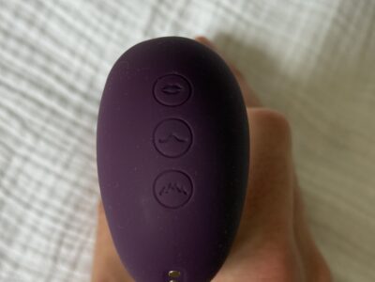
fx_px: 520
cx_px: 188
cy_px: 141
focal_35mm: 48
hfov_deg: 39.7
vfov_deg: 30.3
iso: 125
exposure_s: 1/104
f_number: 1.78
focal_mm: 6.76
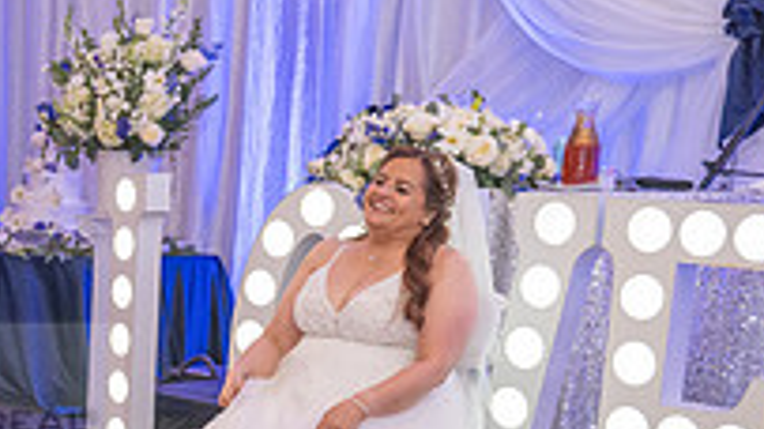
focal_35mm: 81
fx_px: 1640
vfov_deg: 14.7
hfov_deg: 23.5
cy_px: 412
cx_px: -196
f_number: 3.5
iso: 1600
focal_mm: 27
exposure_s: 1/200
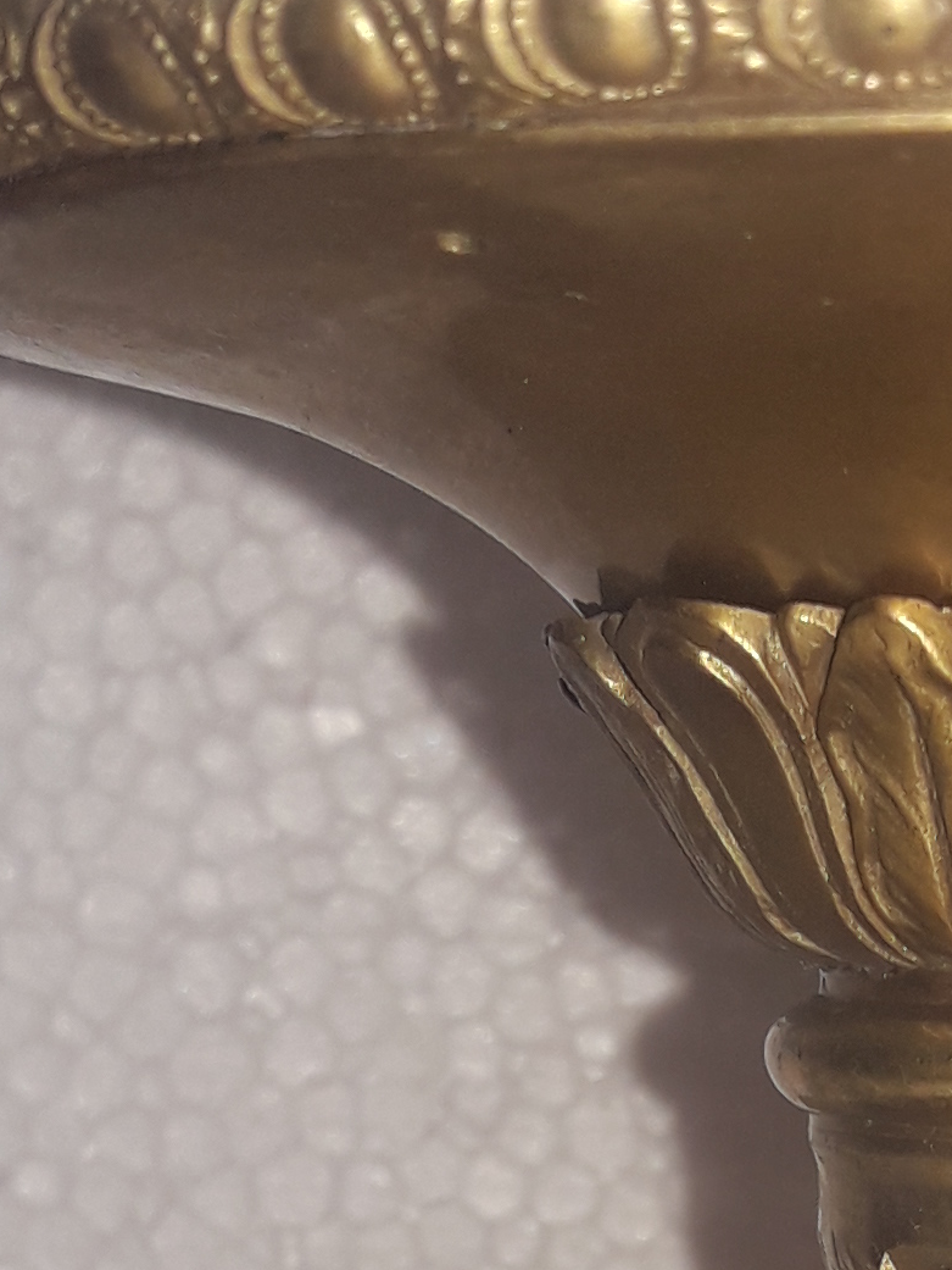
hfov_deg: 13.2
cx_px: 974
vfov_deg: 17.1
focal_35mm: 111
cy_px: 1449
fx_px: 4069
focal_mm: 3.7
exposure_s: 1/231
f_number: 1.9
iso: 40
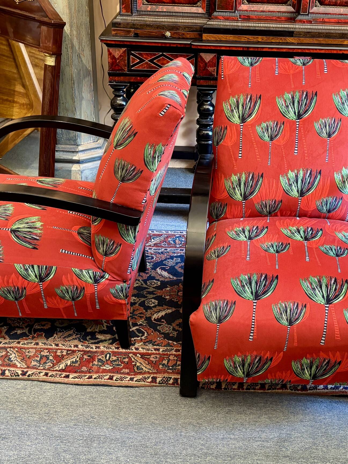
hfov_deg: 53.1
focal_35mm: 26
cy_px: 232
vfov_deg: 67.3
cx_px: 174
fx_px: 349
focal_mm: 5.96
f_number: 1.6
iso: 250
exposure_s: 1/50
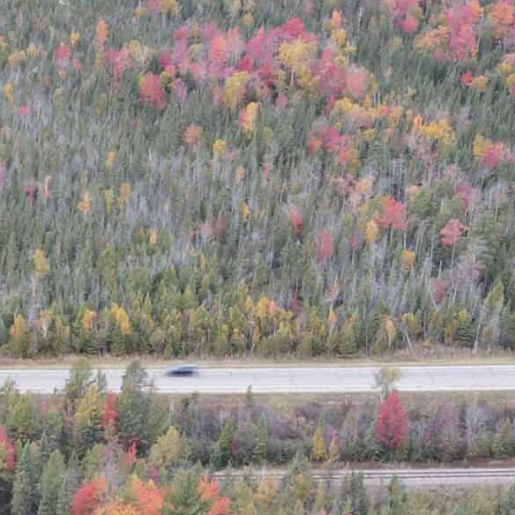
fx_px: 1565
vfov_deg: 18.1
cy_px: 539
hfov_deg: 17.7
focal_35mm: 93
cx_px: -121
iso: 170
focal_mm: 4.5
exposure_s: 1/15
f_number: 2.8
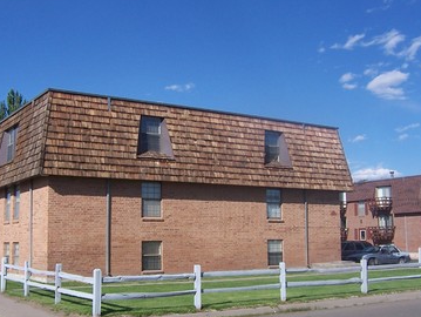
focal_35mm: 47
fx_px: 572
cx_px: 195
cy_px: 168
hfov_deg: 40.4
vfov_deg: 30.9
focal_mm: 5.5
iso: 80
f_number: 4
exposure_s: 1/1000
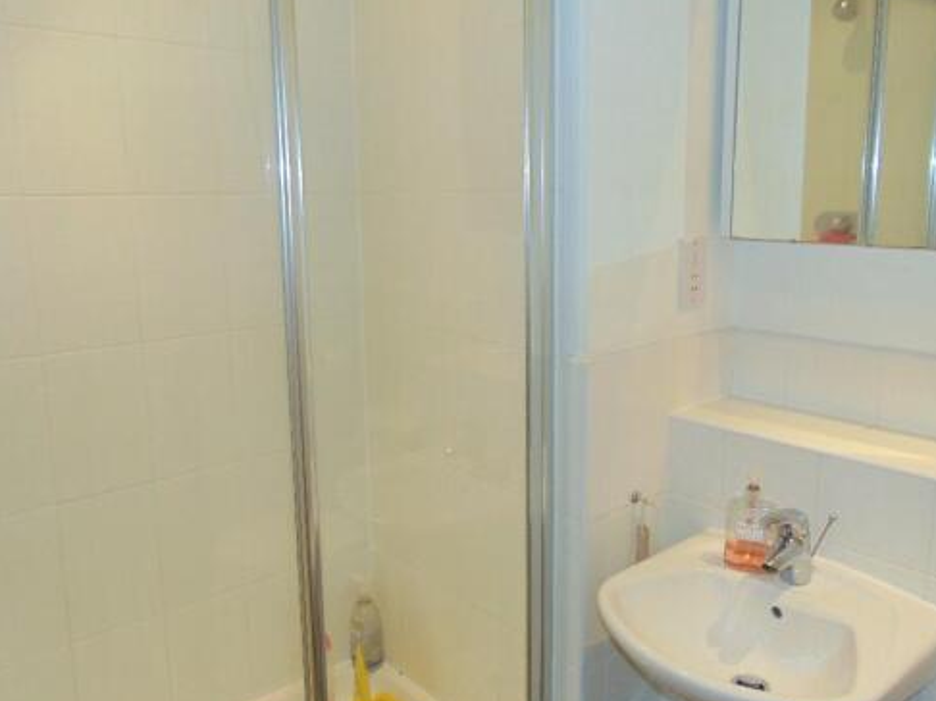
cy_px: 344
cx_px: 494
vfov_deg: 46.8
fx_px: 811
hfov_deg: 60.0
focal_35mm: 30
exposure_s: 1/30
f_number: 3
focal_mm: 4.5
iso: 200
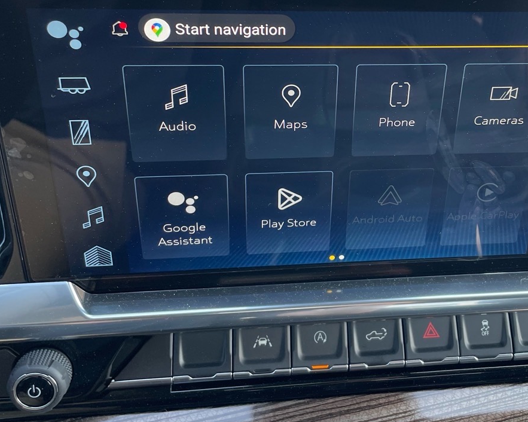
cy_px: 119
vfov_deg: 32.3
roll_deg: -5.8
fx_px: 719
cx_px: 370
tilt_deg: -36.0
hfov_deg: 39.6
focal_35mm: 46
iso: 40
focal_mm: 4.2
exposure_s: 1/121
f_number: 1.6
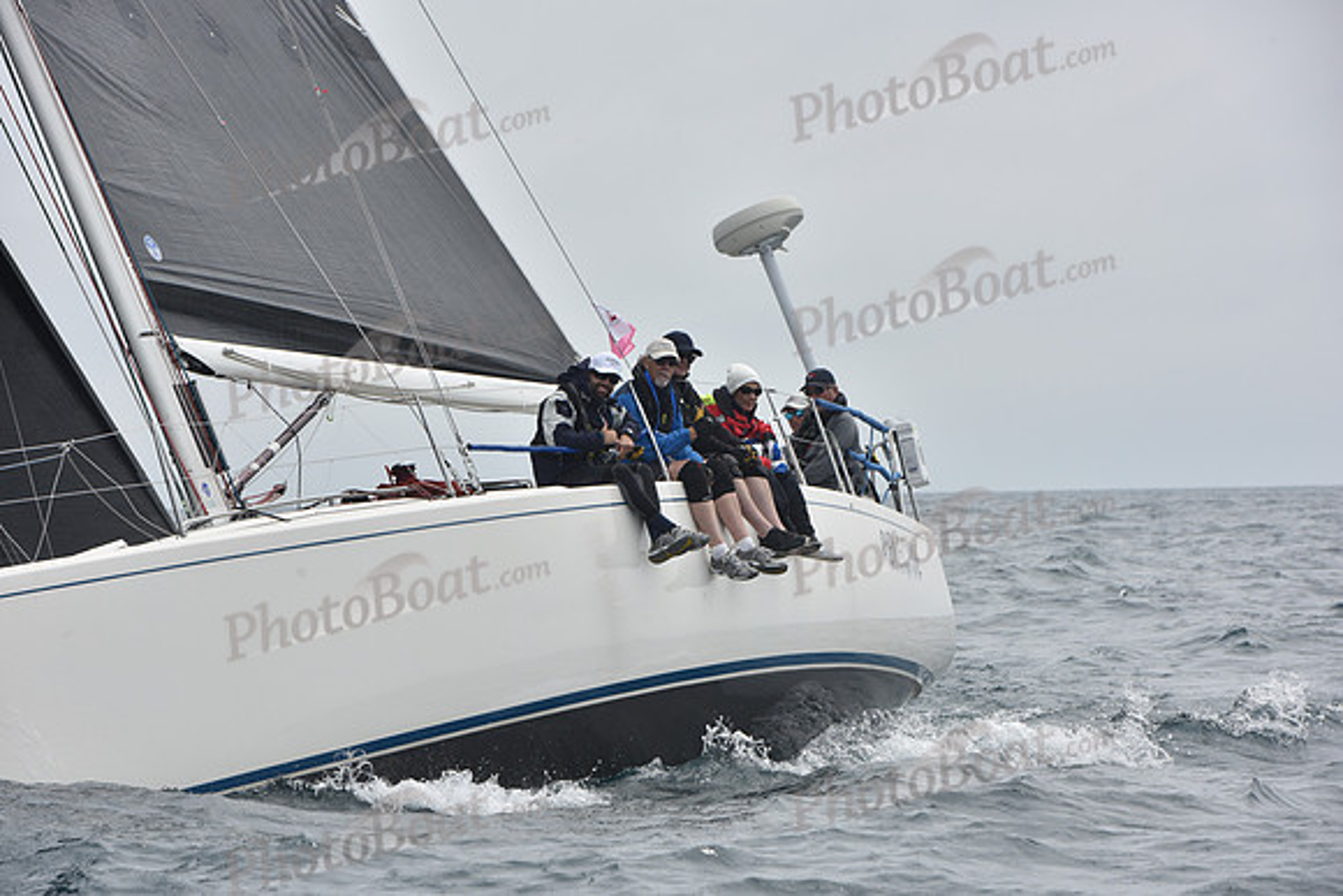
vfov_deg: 7.6
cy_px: 448
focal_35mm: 180
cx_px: 672
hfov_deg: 11.4
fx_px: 6716
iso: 250
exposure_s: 1/800
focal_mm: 180
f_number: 11
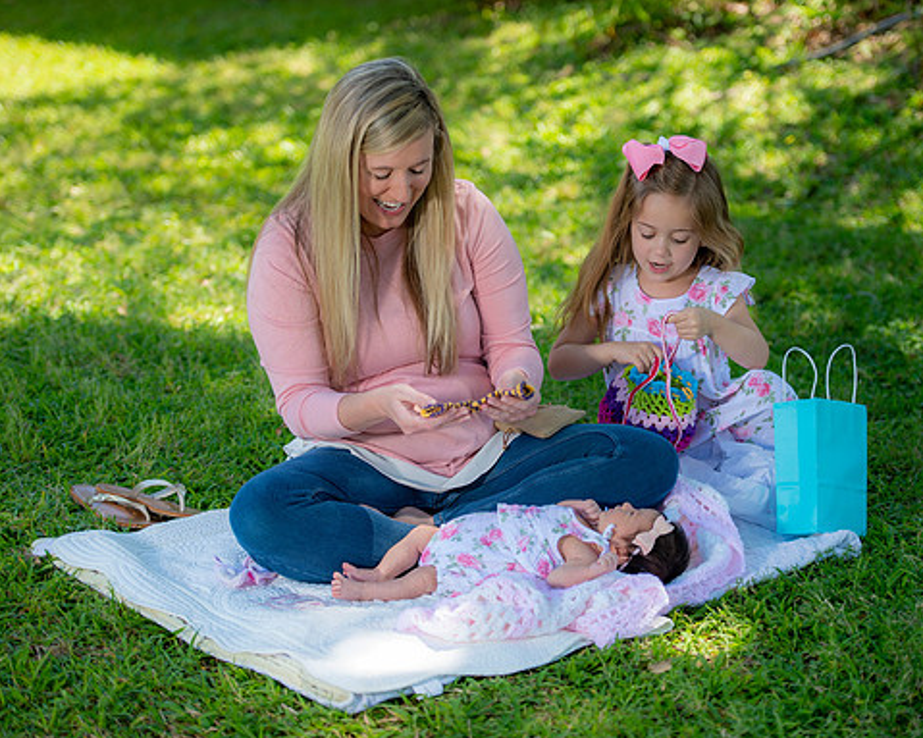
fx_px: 2950
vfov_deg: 14.3
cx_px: 509
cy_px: 368
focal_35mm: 108
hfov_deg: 17.8
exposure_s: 1/250
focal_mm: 95
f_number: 2.8
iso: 100
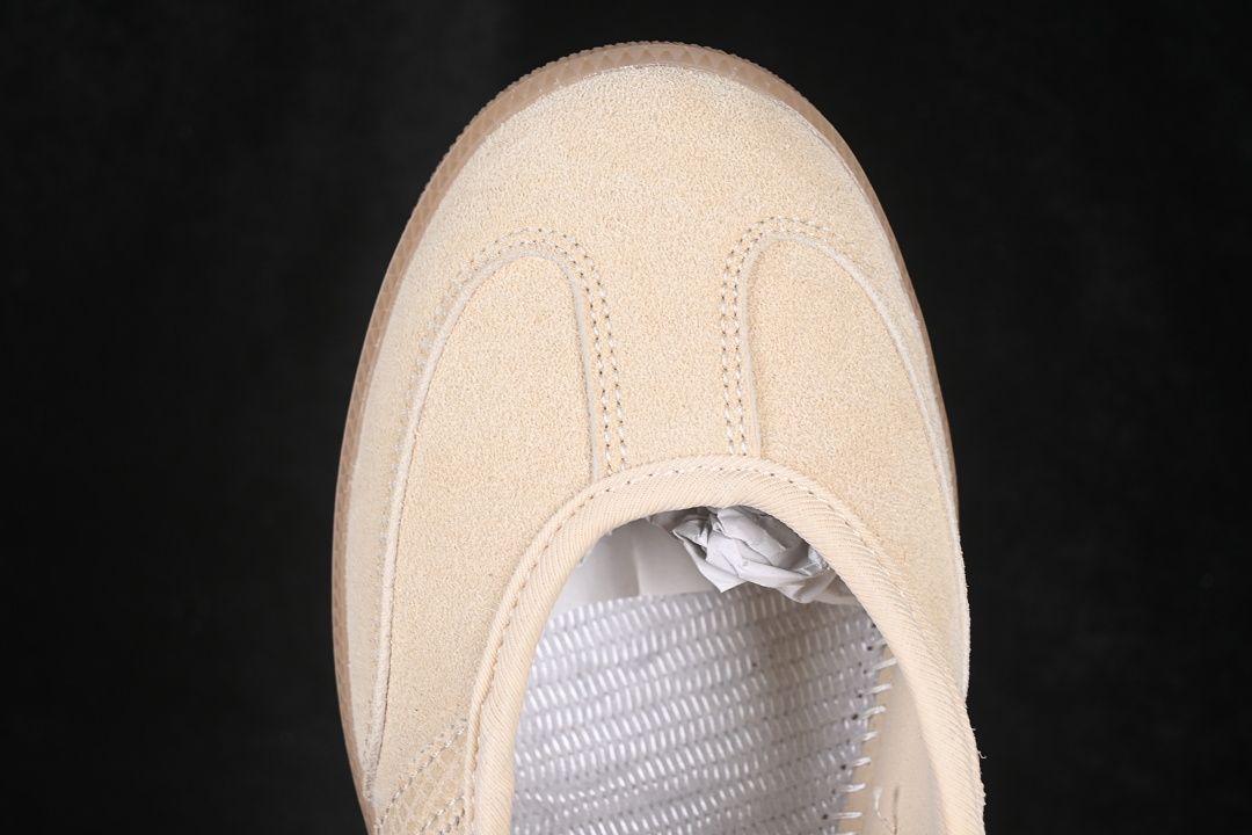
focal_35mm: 75
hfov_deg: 27.0
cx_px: 626
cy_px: 418
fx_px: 2608
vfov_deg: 18.2
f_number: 7.1
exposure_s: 1/80
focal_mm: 50
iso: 160
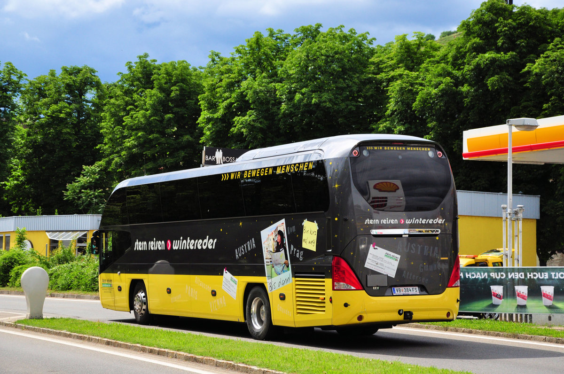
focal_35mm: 75
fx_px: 1173
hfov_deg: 27.0
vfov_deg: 18.1
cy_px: 187
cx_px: 282
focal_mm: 50
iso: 500
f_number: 5
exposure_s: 1/2500
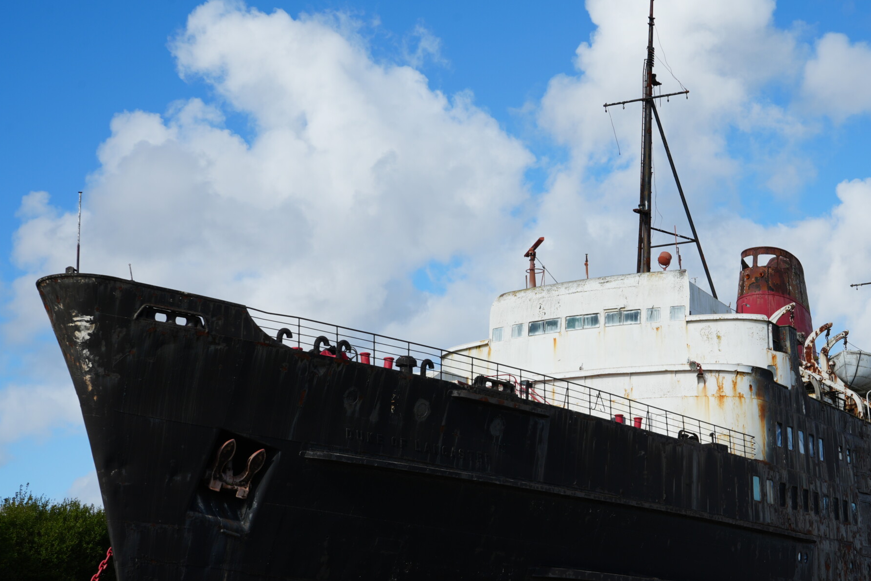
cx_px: 576
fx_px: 1694
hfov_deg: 28.7
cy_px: 368
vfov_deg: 19.4
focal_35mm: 70
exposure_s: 1/200
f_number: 11
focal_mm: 49
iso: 100
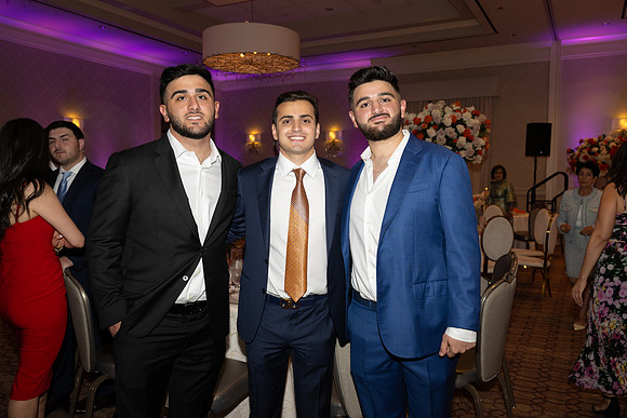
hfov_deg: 61.9
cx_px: 314
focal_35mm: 30
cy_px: 209
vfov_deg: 43.6
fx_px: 523
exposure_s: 1/100
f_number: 5.6
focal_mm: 30
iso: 800
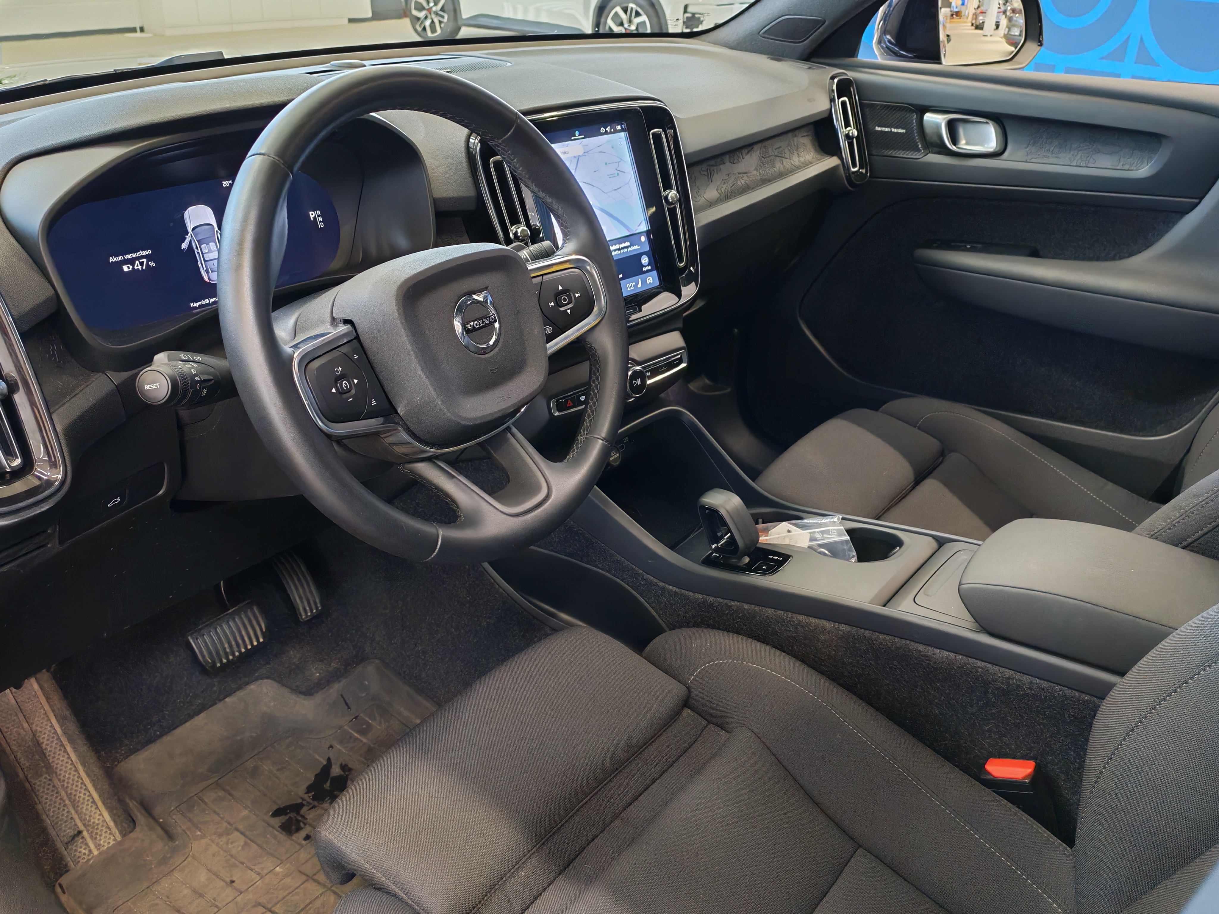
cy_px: 457
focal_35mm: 31
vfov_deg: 45.4
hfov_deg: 58.4
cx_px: 610
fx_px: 1092
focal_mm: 6.12
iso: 994
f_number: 1.9
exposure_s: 1/100
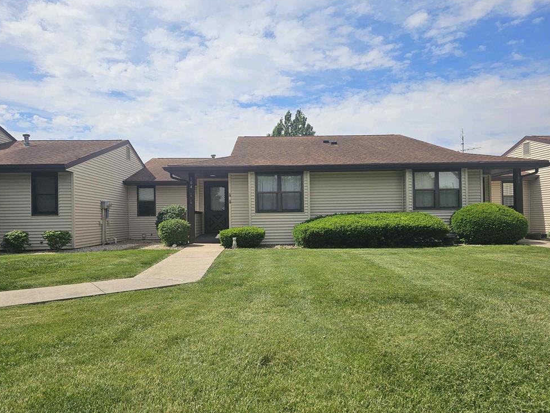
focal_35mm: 24
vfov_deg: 56.8
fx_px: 381
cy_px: 212
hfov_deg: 71.6
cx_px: 270
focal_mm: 6.3
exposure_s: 1/1559
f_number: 1.7
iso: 10
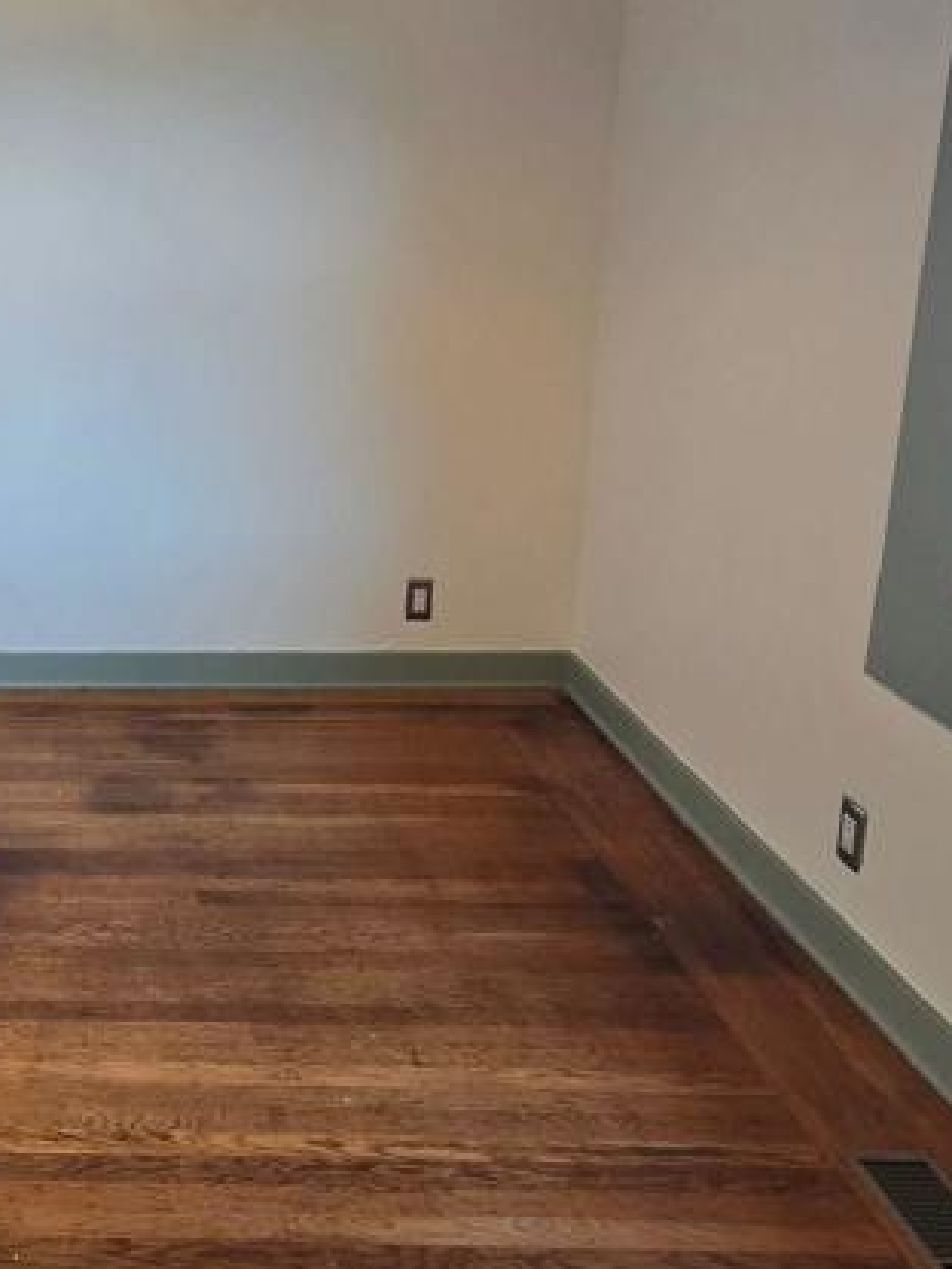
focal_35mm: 32
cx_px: 9
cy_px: 436
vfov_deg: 55.8
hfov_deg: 39.2
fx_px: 1173
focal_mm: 2.2
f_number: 2.2
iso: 200
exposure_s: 1/60
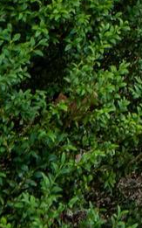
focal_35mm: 168
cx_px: 397
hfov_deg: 7.1
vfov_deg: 10.4
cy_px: -353
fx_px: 1041
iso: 200
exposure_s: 1/60
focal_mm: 21
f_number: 8
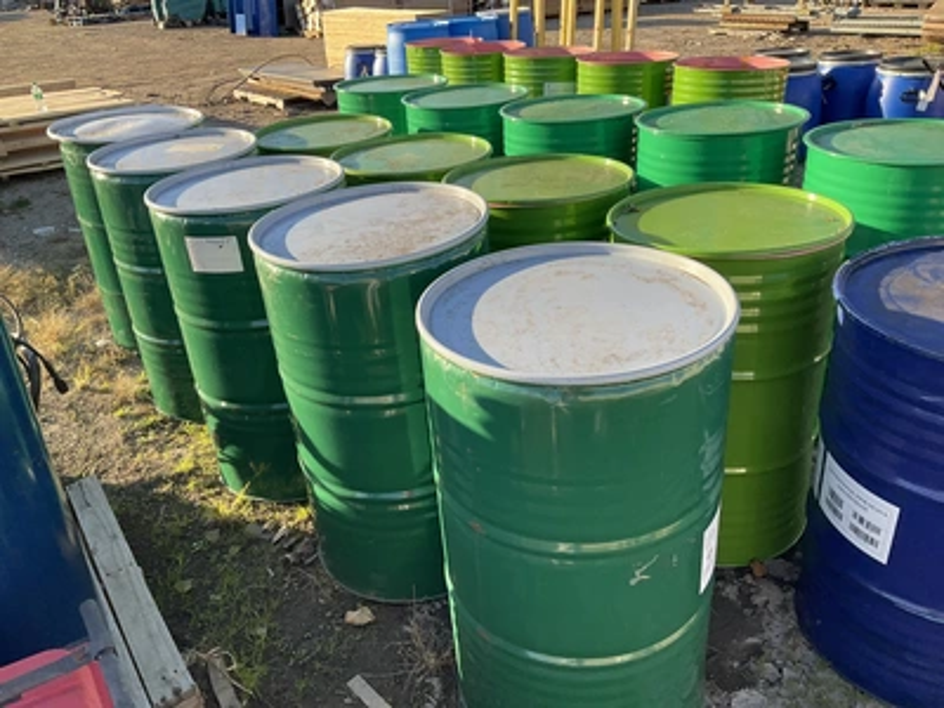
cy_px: 354
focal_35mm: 29
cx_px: 472
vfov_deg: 48.2
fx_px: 791
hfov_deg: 61.7
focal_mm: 3
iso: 25
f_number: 1.8
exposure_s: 1/406
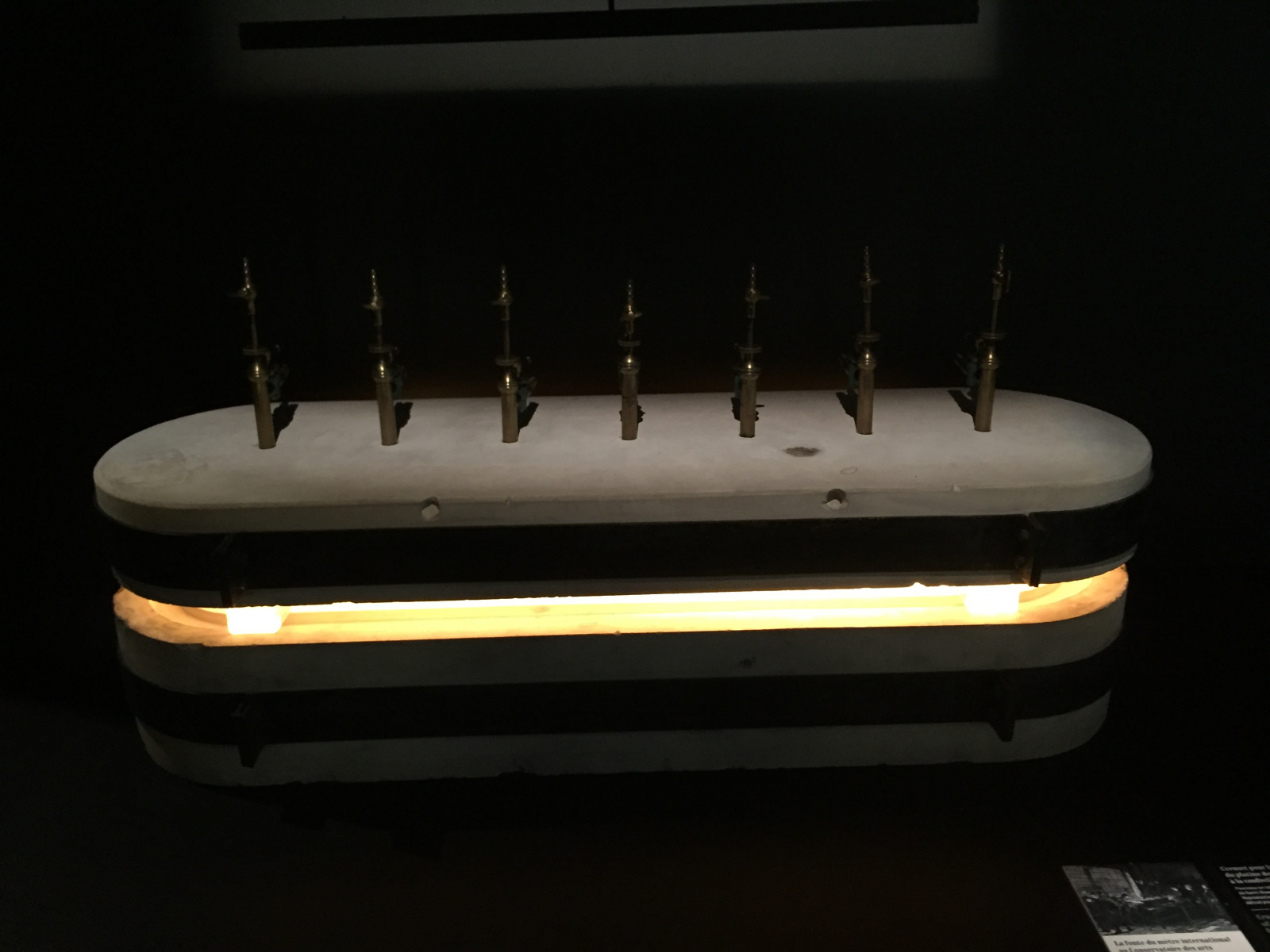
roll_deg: +0.5
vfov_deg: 48.2
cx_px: 635
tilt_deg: -20.6
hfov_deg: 61.7
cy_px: 476
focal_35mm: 29
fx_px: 1064
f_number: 2.2
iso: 500
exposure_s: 1/17
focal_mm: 4.15
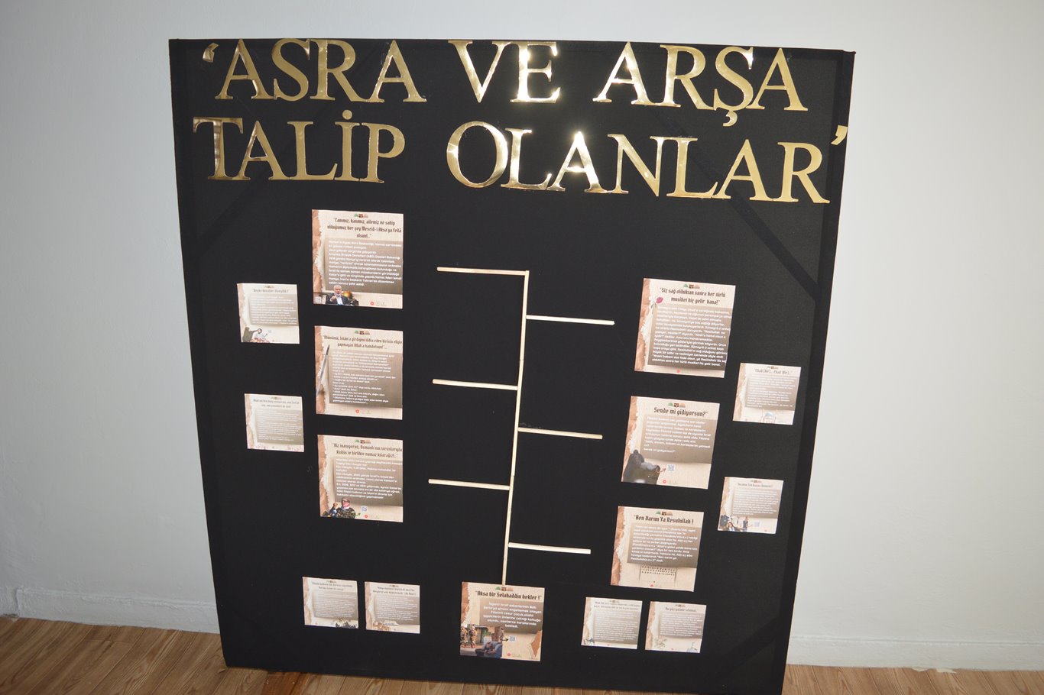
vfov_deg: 47.9
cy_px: 348
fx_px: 783
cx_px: 522
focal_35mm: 27
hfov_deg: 67.4
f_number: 4
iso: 400
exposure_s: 1/100
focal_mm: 18
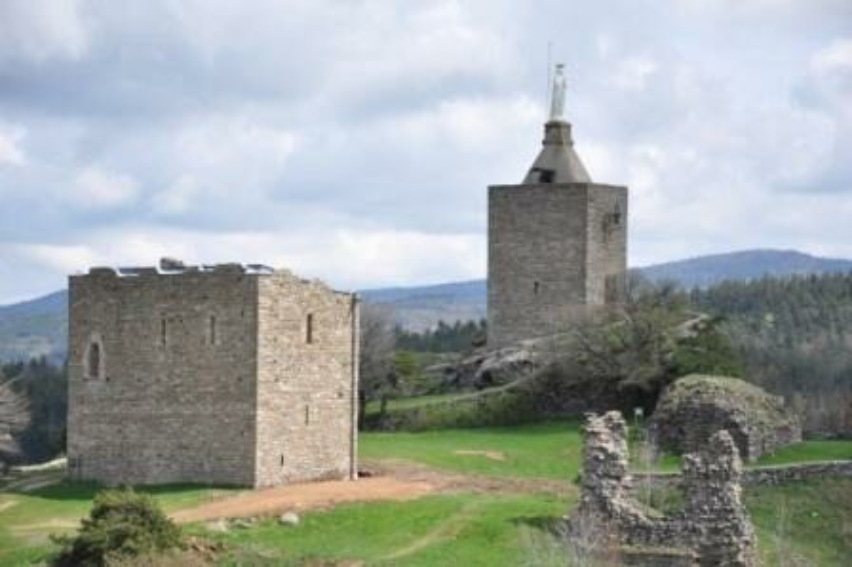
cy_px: 284
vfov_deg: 12.2
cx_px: 426
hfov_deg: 18.2
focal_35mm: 112
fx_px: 2660
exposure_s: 1/640
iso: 200
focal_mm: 75
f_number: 6.3
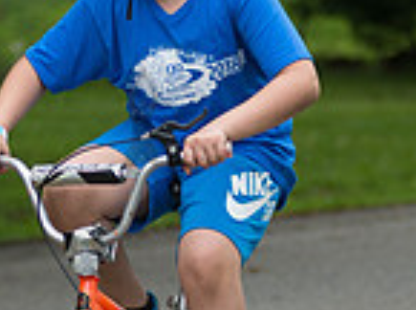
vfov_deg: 4.2
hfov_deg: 5.6
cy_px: 116
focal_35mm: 355
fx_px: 4256
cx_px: 141
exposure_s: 1/800
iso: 200
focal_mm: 92
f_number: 2.8
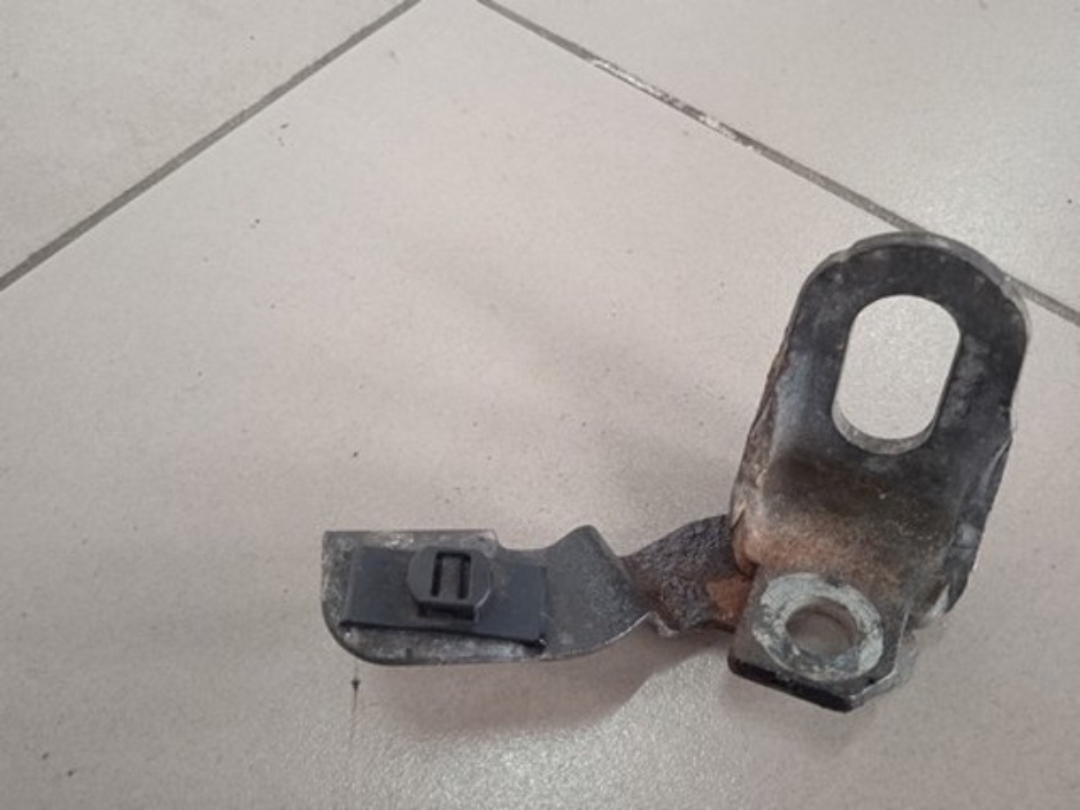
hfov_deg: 63.4
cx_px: 540
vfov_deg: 49.7
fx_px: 874
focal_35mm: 28
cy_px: 405
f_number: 2.2
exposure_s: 1/25
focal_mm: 3.43
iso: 744
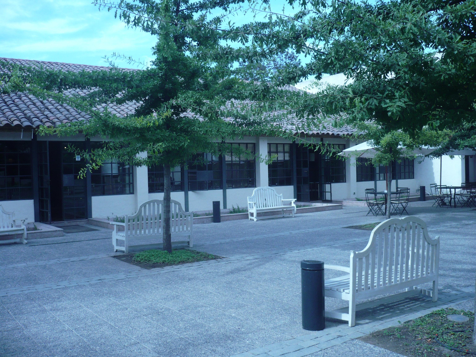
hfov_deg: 52.6
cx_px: 238
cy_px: 178
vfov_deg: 40.7
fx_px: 481
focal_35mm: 35
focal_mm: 5.8
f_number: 2.8
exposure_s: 1/500
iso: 100
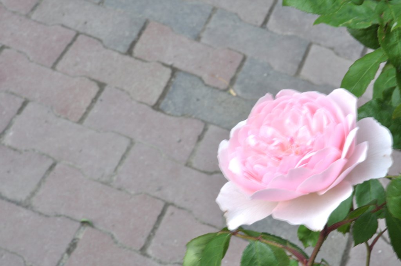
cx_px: 200
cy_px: 133
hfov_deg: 19.5
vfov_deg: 13.0
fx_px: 1168
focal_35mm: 105
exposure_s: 1/8
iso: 200
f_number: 29
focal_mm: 70
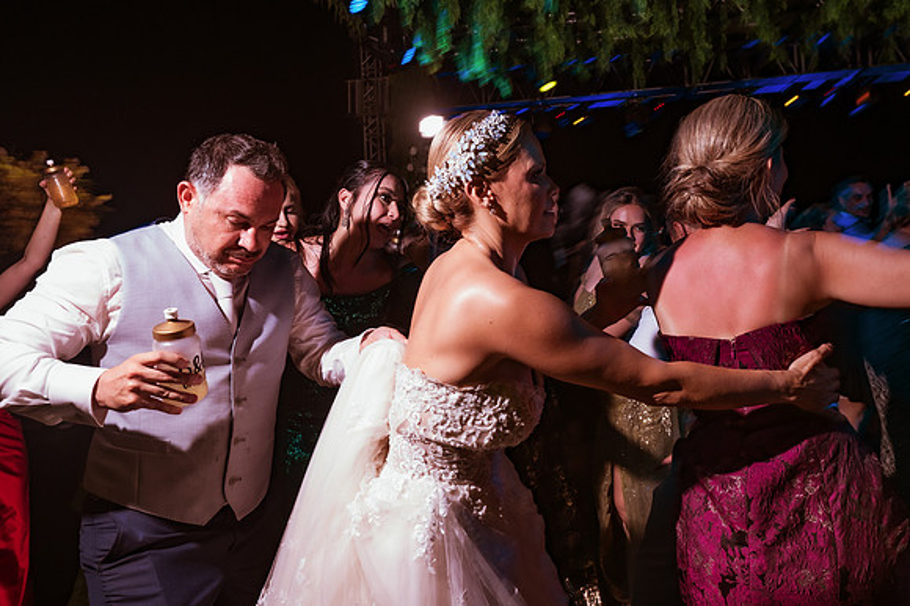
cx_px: 484
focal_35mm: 27
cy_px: 284
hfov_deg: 68.2
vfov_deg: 48.5
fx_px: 672
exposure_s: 1/60
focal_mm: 25
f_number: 6.3
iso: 2000
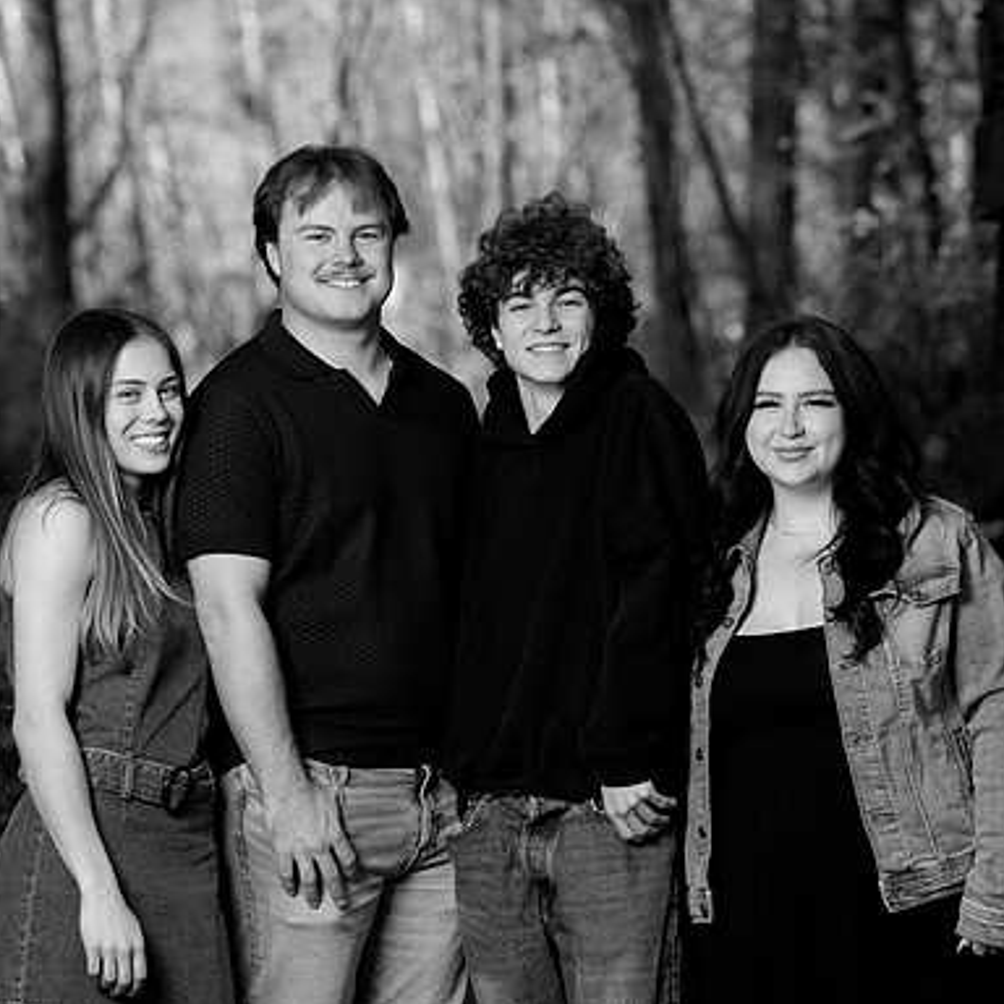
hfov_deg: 14.3
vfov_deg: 14.3
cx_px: 486
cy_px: 501
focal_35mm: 122
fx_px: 4003
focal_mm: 95
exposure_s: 1/200
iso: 400
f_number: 3.2
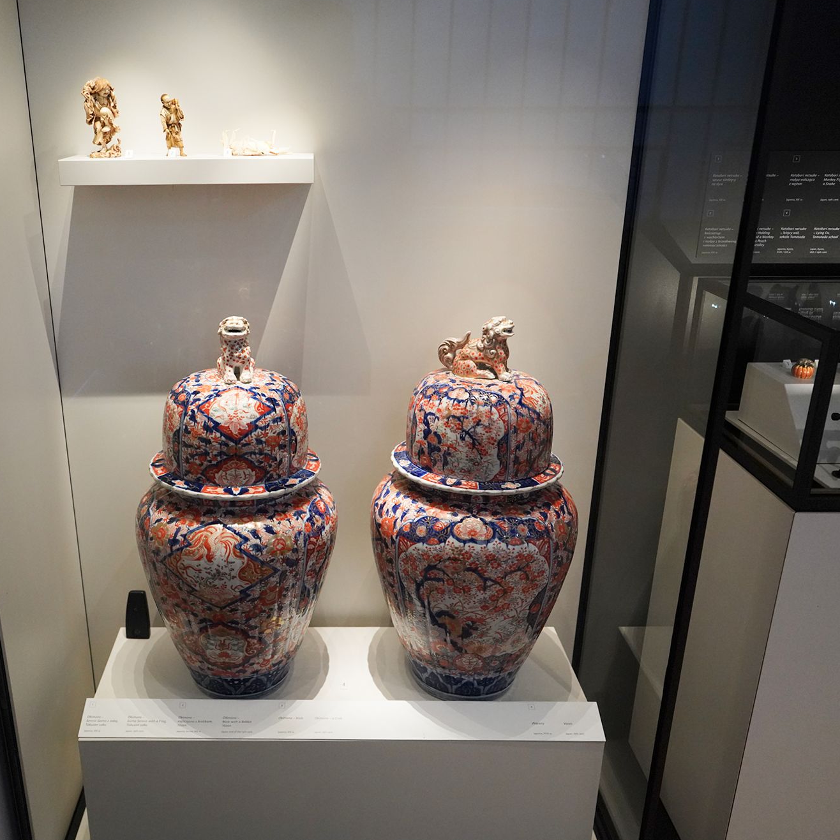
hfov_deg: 52.0
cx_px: 315
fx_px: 851
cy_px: 417
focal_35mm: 31
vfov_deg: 52.5
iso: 3200
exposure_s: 1/80
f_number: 3.2
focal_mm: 24
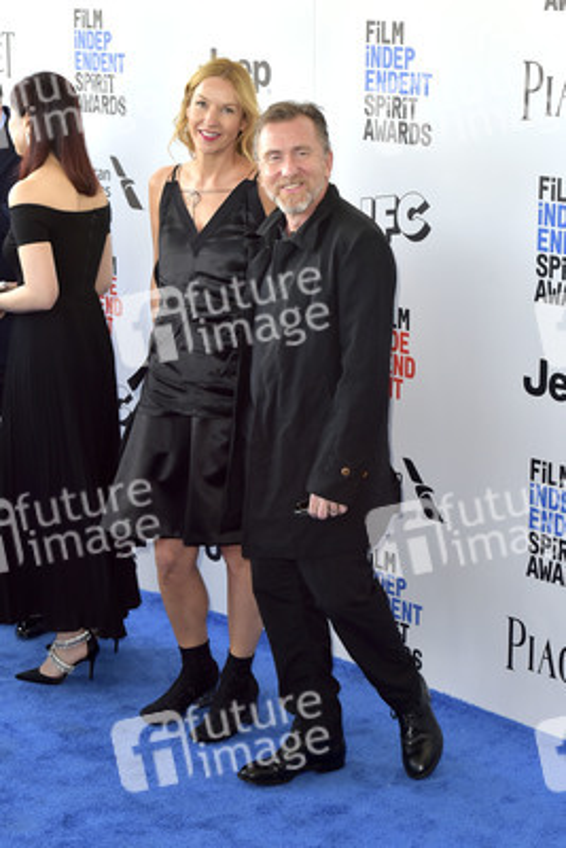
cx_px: 283
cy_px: 424
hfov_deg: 19.5
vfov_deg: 28.8
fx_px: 1649
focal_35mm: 70
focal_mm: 70
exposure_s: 1/320
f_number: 6.3
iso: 500
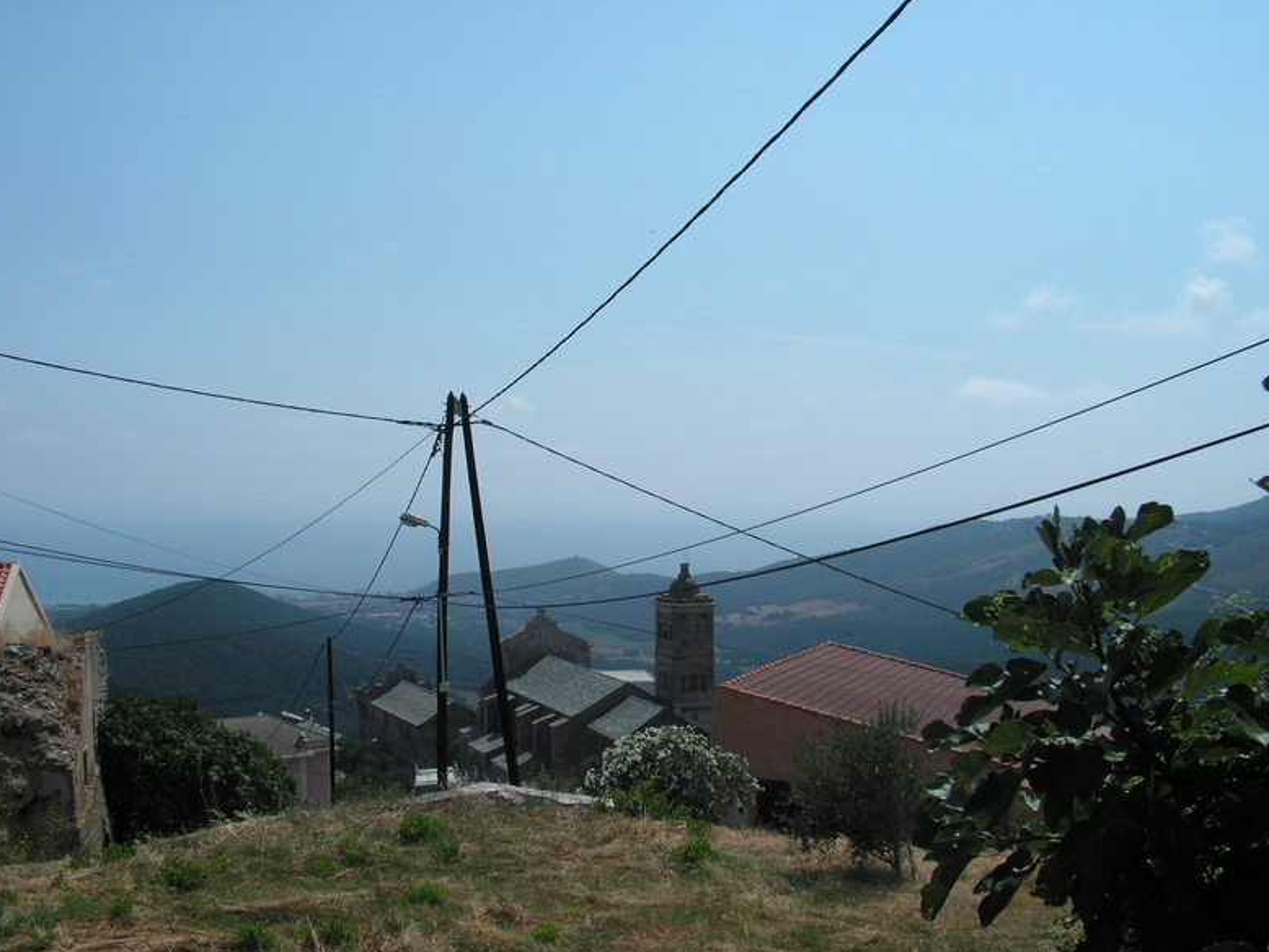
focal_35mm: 37
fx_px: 1357
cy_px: 483
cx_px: 633
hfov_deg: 50.1
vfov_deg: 38.7
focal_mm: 6
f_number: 4.8
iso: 50
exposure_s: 1/800
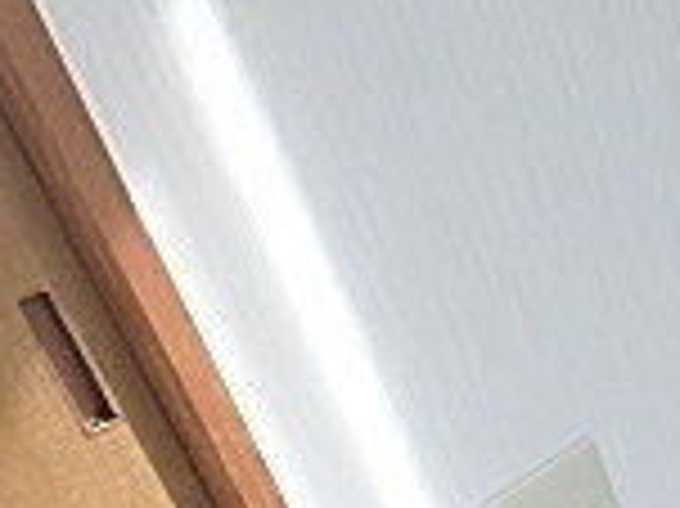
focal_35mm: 89
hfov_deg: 16.4
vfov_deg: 16.0
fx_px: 1747
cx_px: 1387
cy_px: 598
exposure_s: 1/40
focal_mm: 3.7
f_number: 3.5
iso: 200
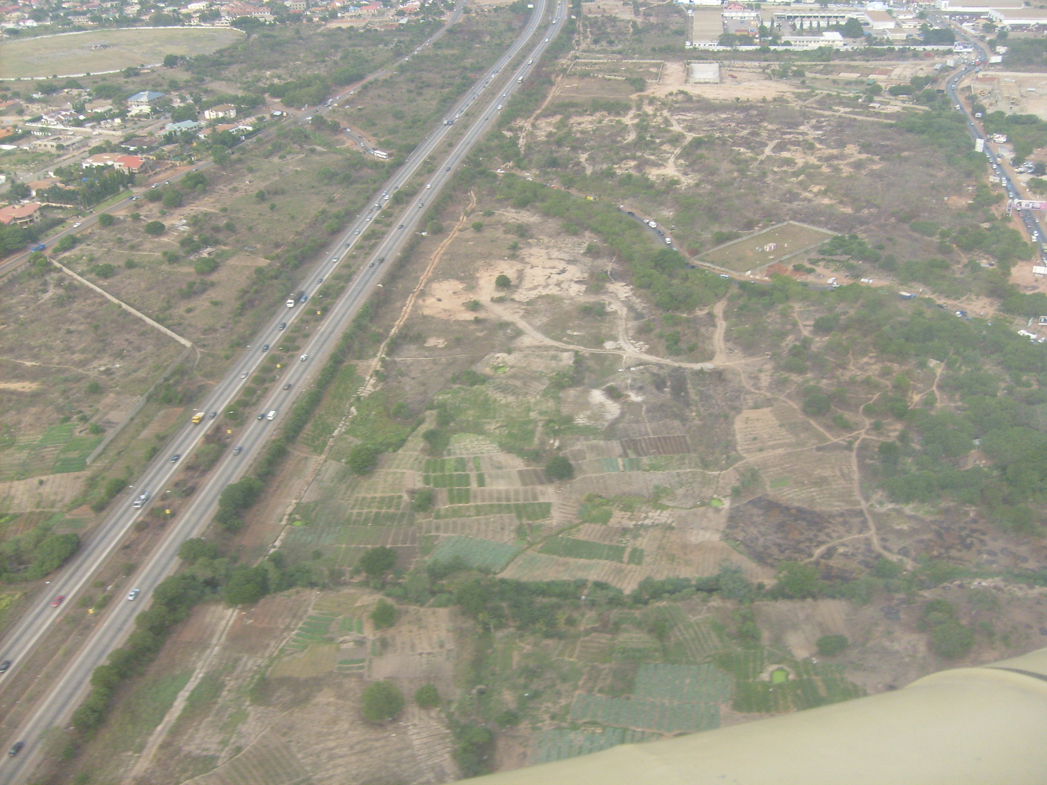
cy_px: 392
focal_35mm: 35
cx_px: 524
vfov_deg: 40.7
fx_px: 1059
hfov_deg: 52.6
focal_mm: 5.8
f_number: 7.1
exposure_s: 1/60
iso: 80
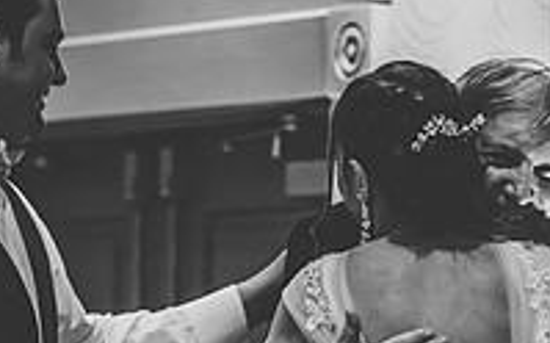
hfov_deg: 5.2
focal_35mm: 402
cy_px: 336
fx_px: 6021
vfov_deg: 3.3
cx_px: 274
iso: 800
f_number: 2.8
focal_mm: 135
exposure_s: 1/60
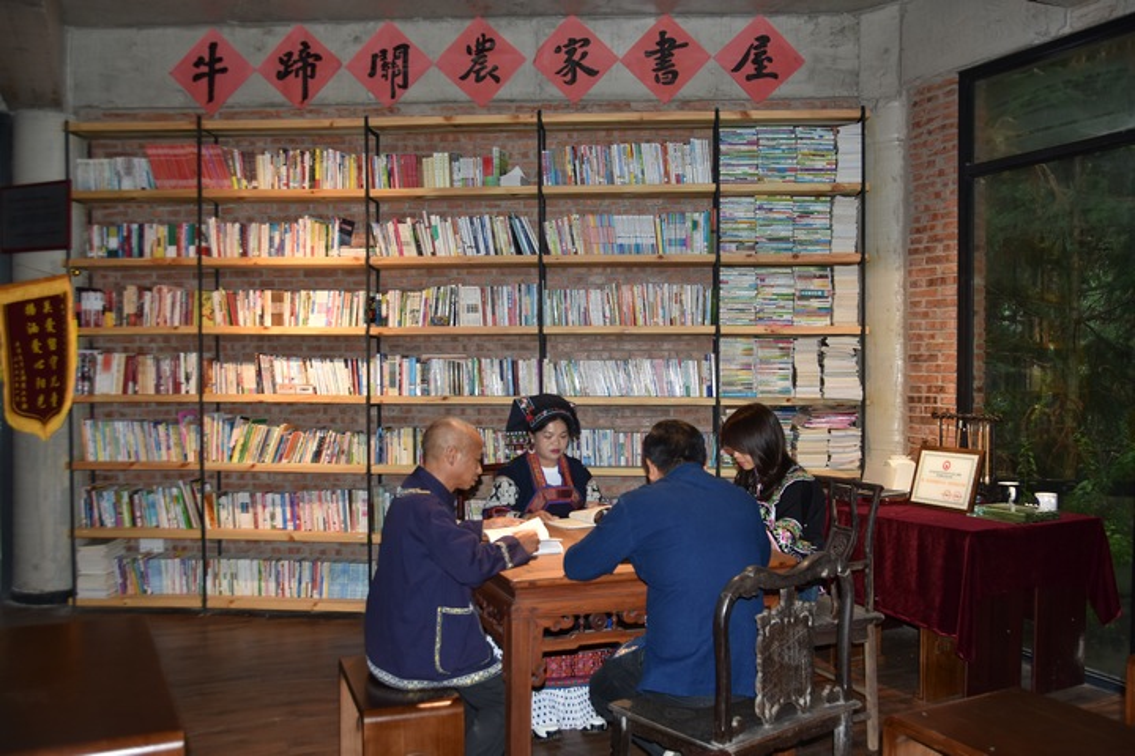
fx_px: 946
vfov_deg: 43.6
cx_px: 568
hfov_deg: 61.9
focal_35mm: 30
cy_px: 378
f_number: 3.5
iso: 160
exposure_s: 1/60
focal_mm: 20
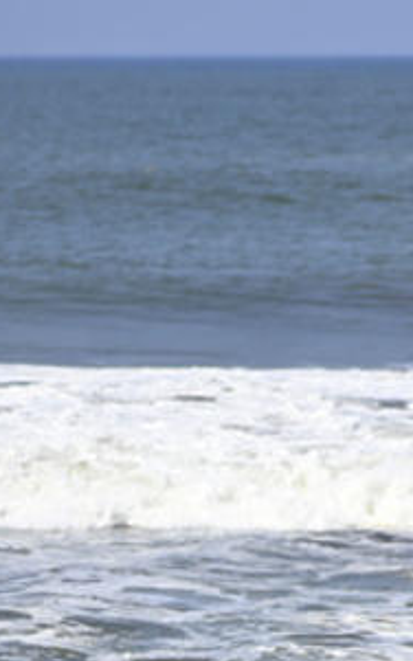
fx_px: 5843
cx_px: -40
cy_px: 802
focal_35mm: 324
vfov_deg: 6.4
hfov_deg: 4.0
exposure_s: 1/4000
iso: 100
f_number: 2
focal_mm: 85
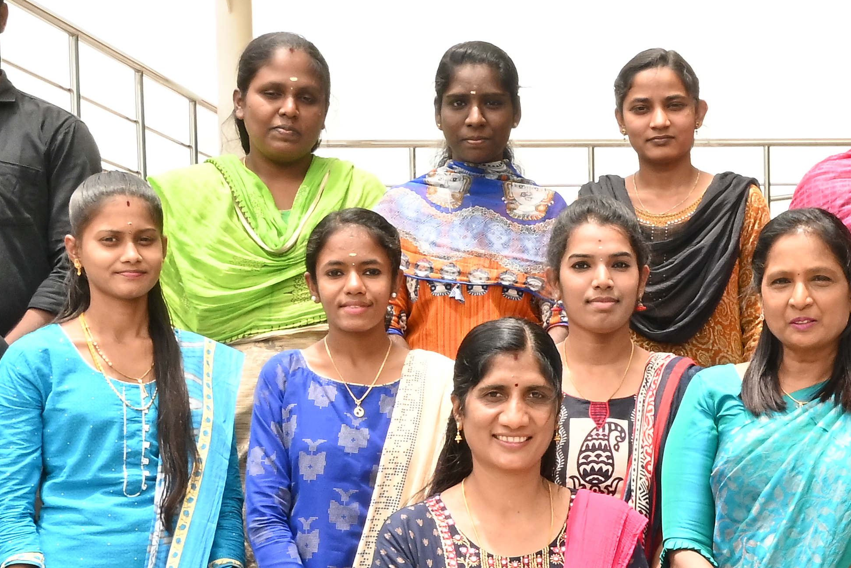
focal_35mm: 107
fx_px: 2539
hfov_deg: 18.5
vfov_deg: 12.7
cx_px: 879
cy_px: 509
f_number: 20
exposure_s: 1/125
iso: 800
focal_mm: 25
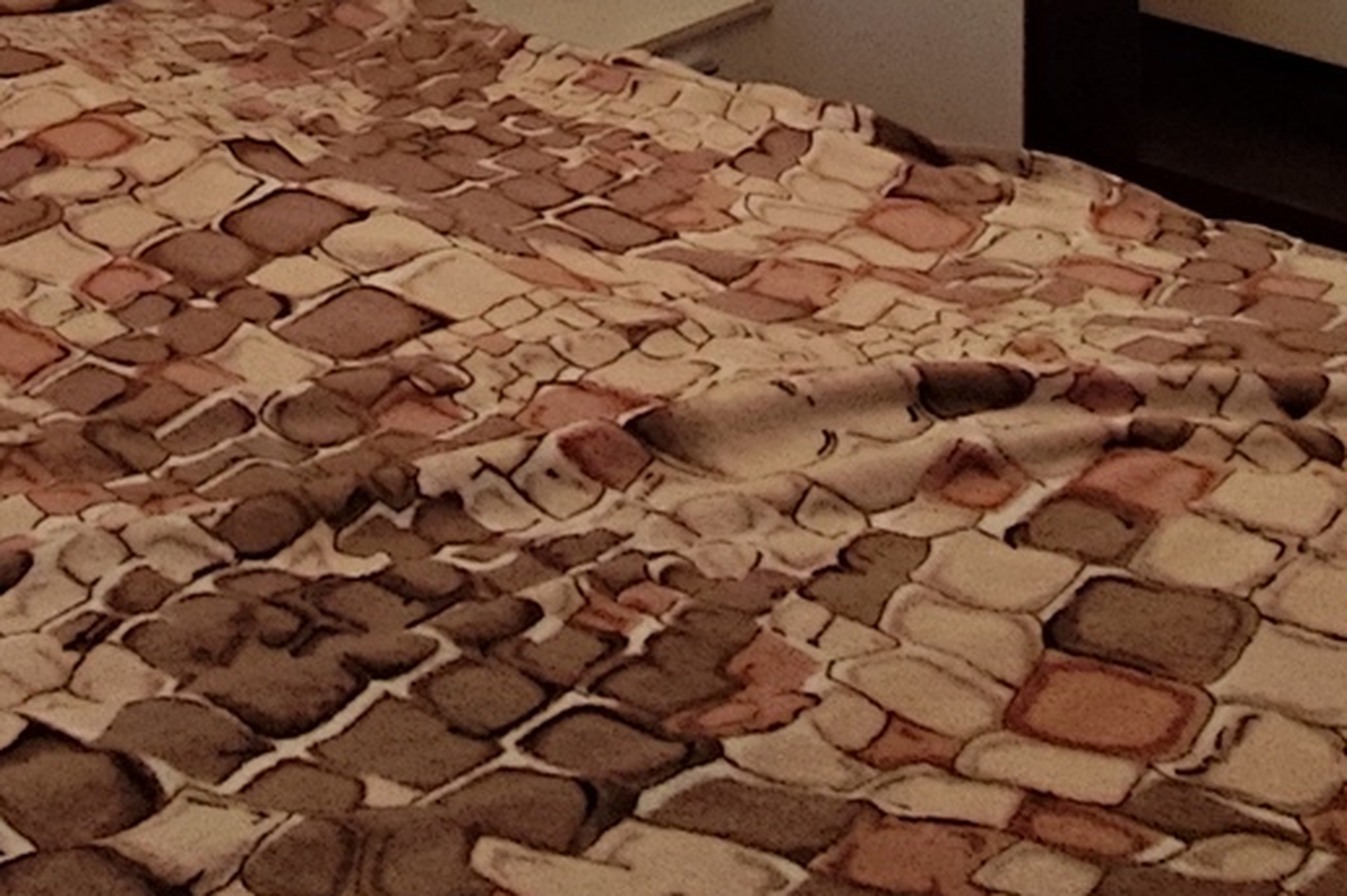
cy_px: -854
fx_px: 2468
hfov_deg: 30.1
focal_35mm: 66
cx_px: 352
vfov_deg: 16.3
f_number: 2.2
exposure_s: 1/60
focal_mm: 1.65
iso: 100
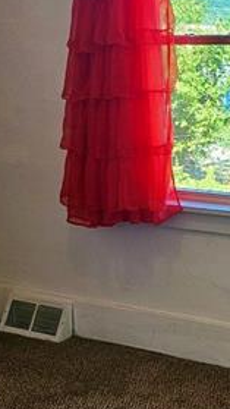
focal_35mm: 72
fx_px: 780
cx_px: 312
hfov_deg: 15.8
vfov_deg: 28.9
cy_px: 100
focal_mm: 5
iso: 50
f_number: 1.8
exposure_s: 1/135
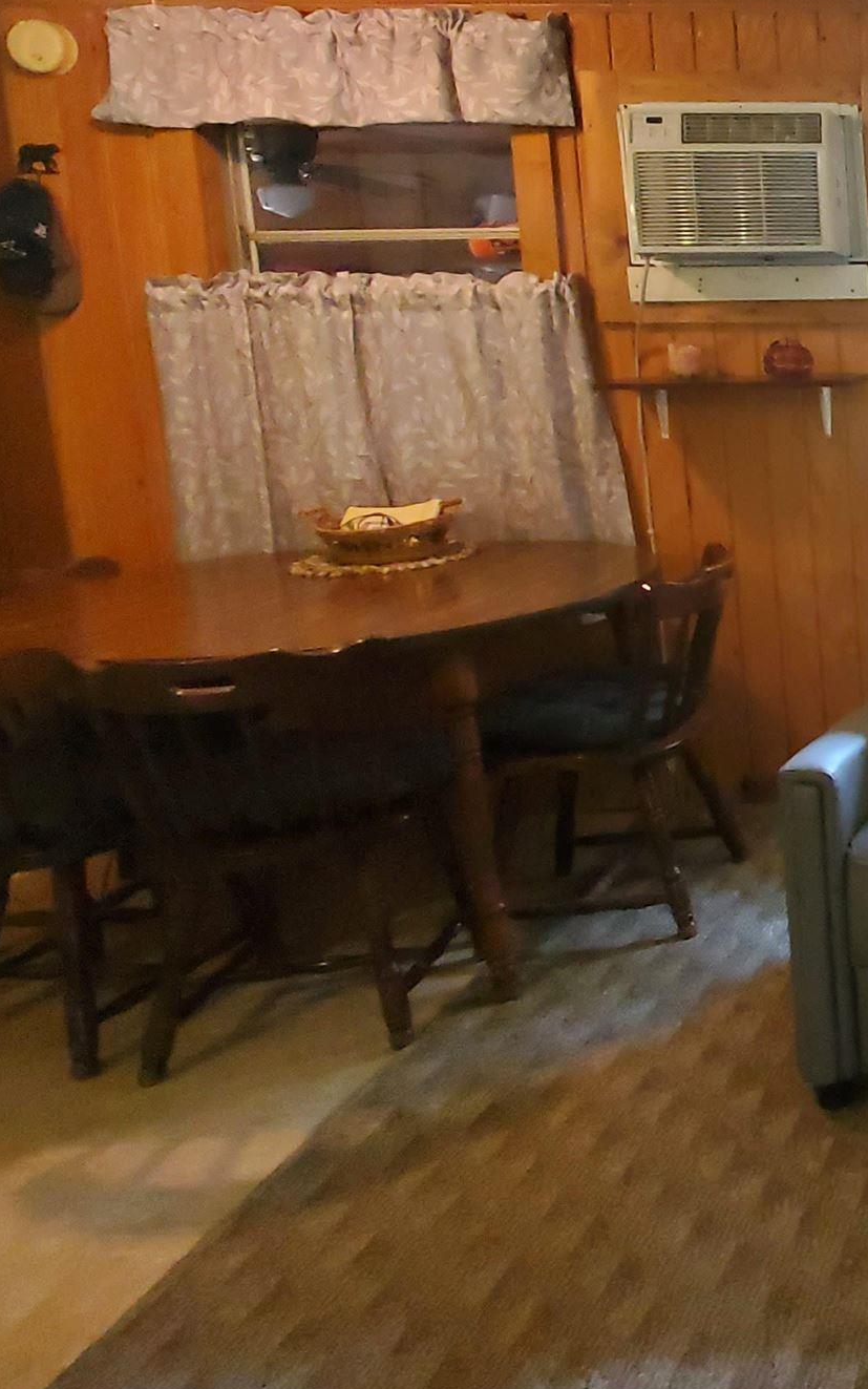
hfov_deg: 27.3
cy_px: 462
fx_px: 1211
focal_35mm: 32
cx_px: 1306
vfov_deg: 58.3
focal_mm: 1.8
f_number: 2.2
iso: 500
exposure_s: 1/40
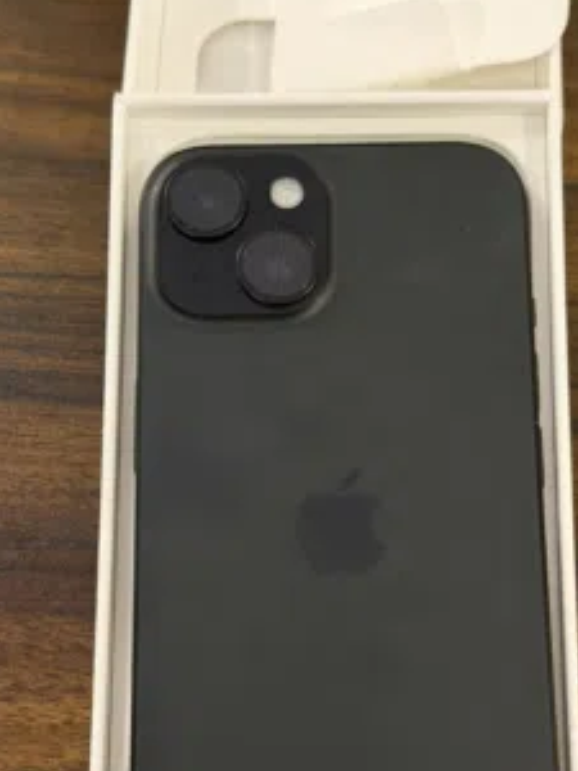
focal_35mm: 64
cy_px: 478
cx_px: 342
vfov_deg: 30.2
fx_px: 1425
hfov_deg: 22.9
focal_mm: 6.76
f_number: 1.78
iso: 800
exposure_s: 1/27
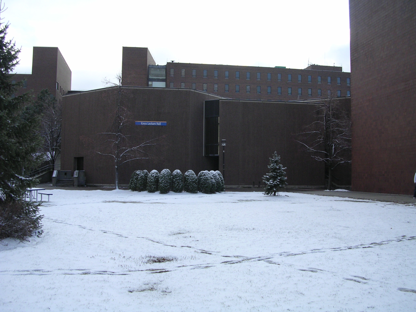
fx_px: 457
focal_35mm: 38
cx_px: 208
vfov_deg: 37.7
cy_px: 156
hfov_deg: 49.0
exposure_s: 1/428
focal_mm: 5.8
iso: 100
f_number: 5.6
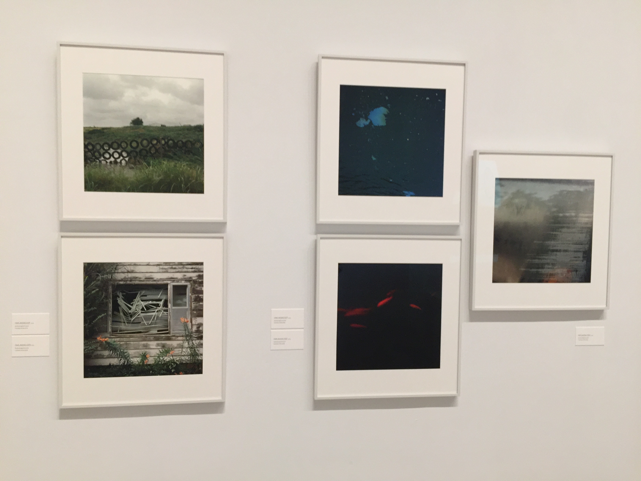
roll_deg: -1.6
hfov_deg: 61.7
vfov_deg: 48.2
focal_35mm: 29
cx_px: 320
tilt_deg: -1.5
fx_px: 537
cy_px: 240
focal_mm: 4.15
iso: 160
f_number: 2.2
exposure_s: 1/30
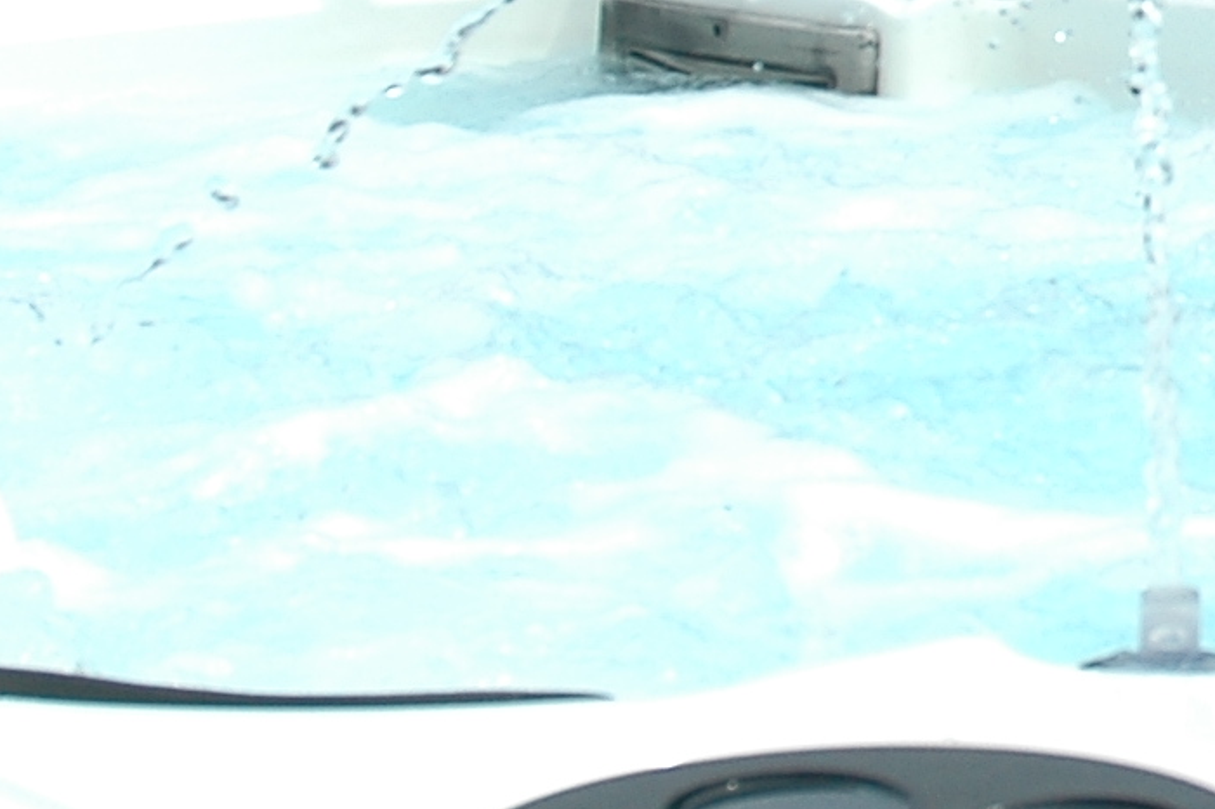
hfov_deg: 16.5
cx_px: 1658
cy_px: -208
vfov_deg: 11.5
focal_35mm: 116
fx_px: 3913
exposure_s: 1/800
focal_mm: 18
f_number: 5
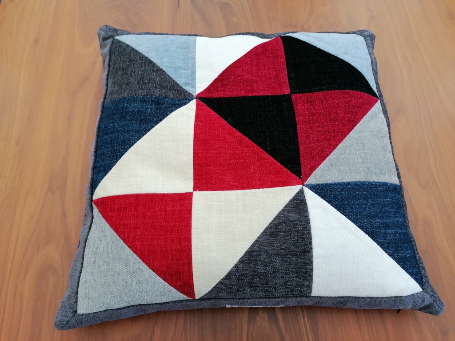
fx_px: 355
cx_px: 228
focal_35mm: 27
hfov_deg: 65.3
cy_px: 170
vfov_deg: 51.4
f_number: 1.8
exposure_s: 1/50
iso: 125
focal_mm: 4.75
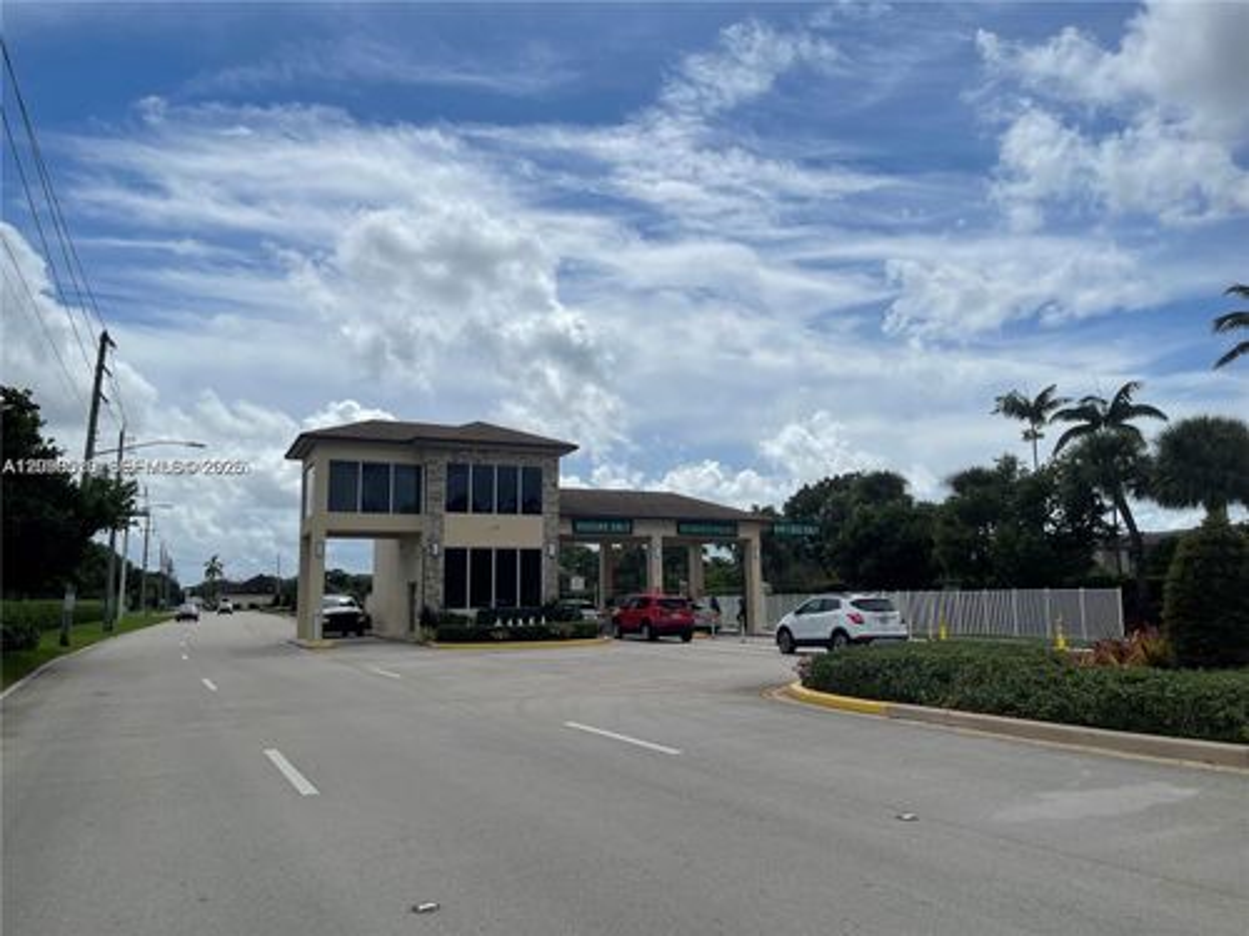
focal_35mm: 25
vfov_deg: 54.9
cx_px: 624
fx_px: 902
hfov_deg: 69.4
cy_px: 468
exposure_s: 1/10989
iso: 32
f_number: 1.6
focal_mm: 5.1
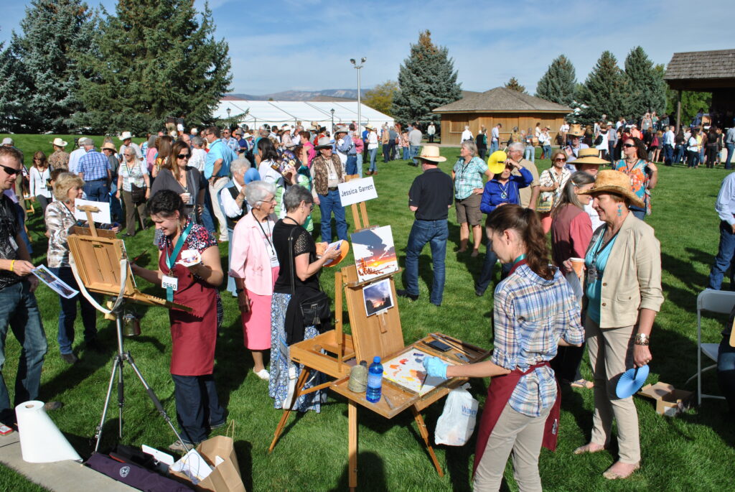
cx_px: 368
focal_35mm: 30
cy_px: 246
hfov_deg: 61.9
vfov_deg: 43.7
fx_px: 613
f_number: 9
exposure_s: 1/320
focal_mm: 20
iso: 100
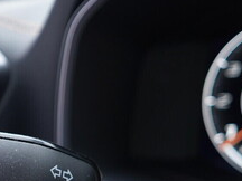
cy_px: 176
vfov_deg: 16.5
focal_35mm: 88
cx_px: 11
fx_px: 615
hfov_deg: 21.6
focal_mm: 24
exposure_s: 1/40
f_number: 2.8
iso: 250
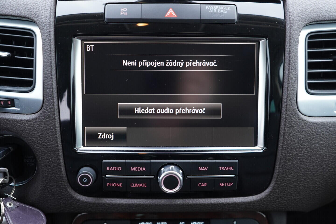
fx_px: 336
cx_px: 168
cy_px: 112
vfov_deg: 36.9
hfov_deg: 53.1
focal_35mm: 36
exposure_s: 1/40
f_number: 2.8
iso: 400
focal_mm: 24
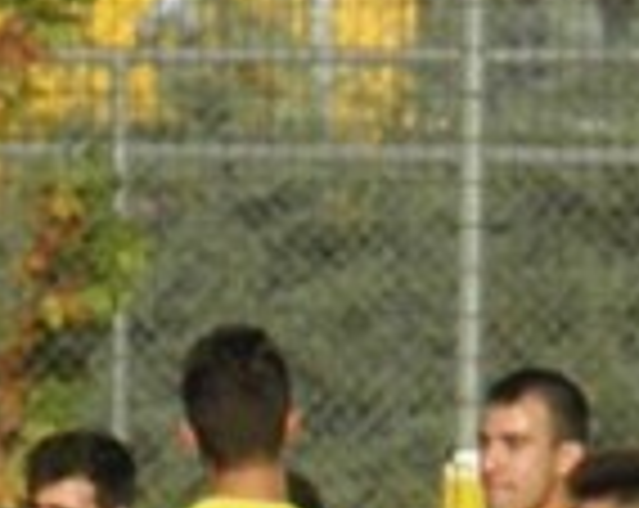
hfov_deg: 0.8
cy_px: 897
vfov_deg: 0.7
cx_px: -76
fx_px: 44616
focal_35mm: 2364
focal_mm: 93.4
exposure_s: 1/1600
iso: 500
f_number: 8.4
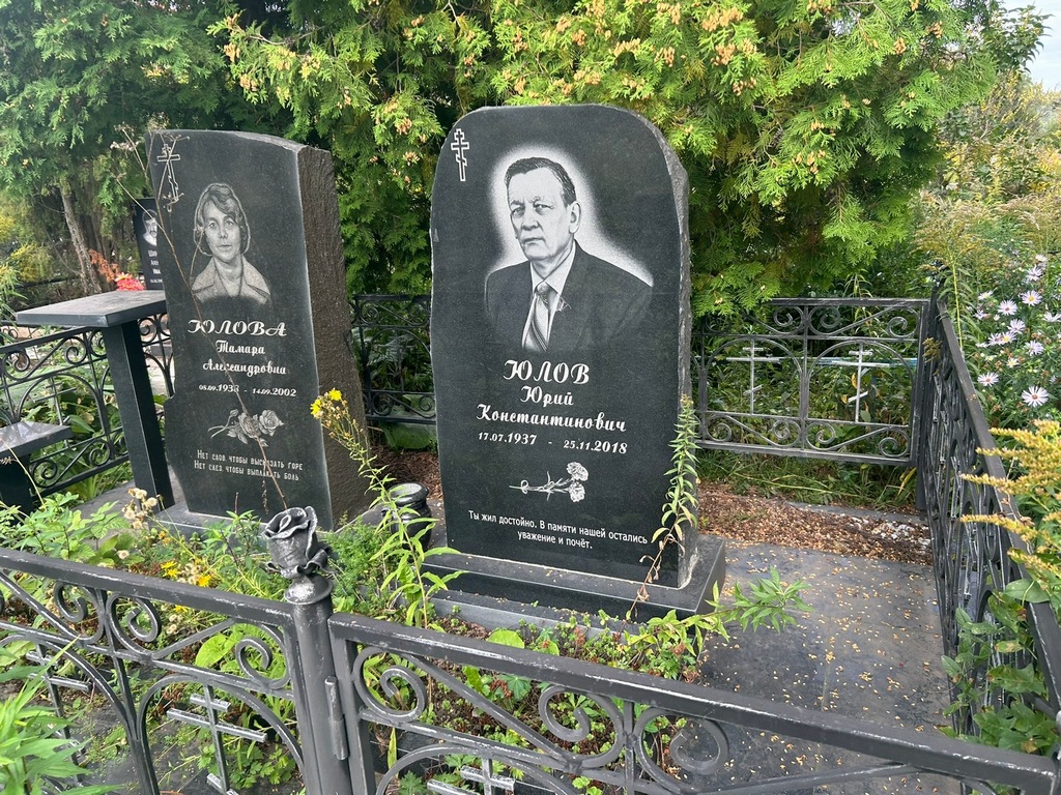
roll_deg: -1.7
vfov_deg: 53.1
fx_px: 797
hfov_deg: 67.3
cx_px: 530
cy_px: 398
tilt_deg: -13.0
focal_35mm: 26
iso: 50
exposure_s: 1/499
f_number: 1.5
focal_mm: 5.7
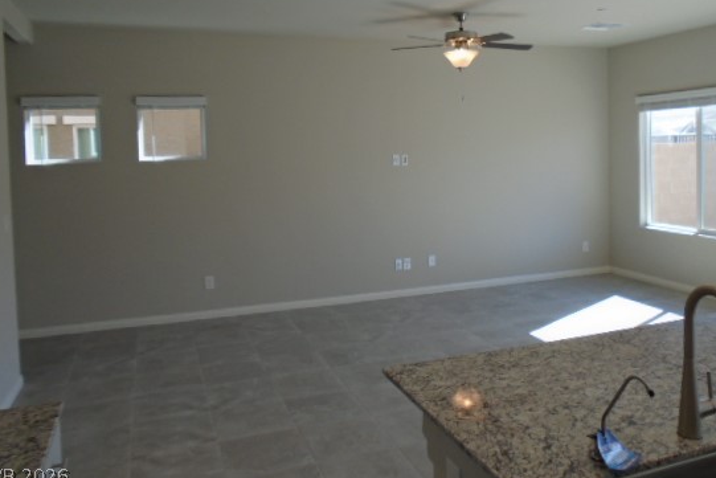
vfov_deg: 40.8
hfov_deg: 58.5
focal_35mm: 32
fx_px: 637
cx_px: 401
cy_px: 172
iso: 100
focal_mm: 4.6
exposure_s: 1/100
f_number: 3.2
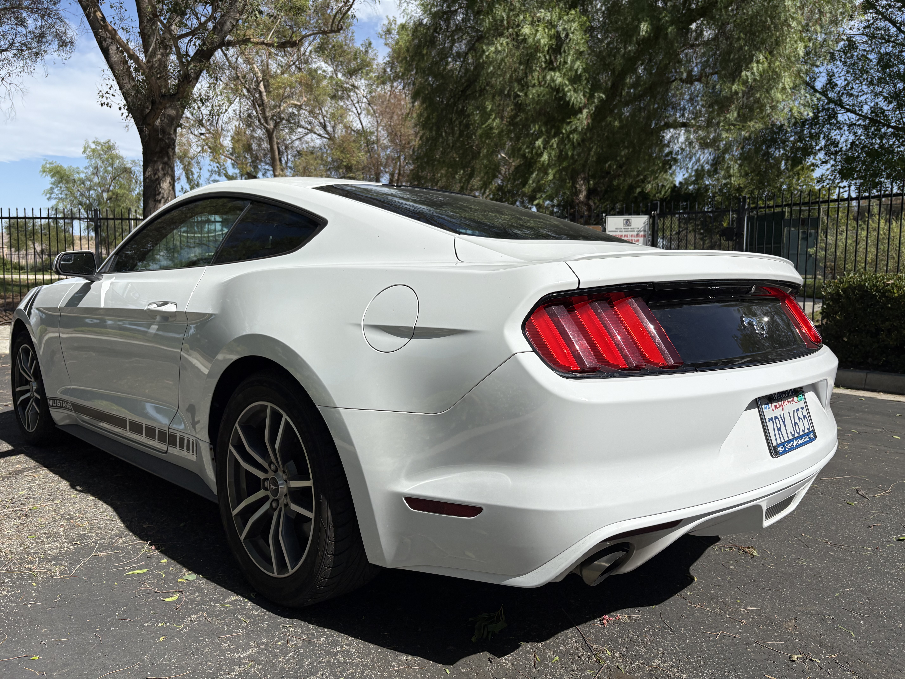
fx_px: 680
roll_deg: -0.3
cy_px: 340
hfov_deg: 67.3
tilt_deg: -3.3
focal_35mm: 26
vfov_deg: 53.1
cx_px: 452
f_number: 1.6
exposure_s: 1/5814
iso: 50
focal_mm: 5.96
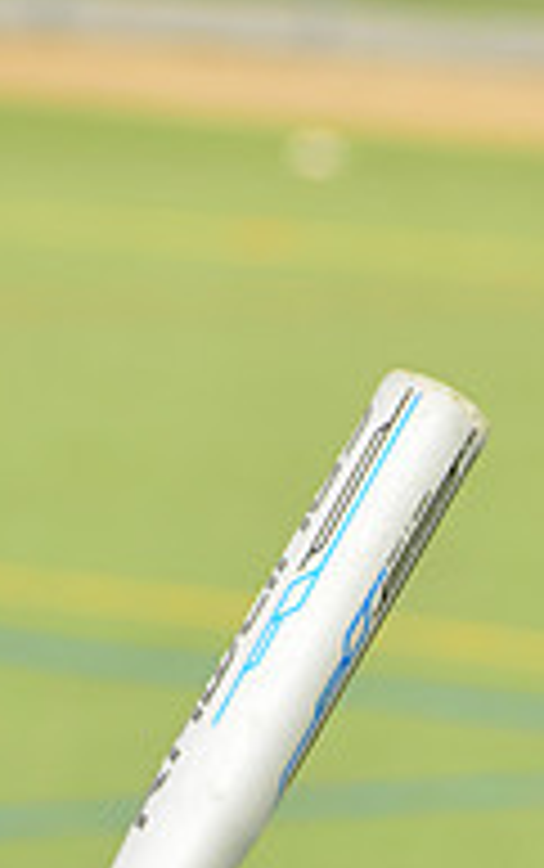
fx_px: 11598
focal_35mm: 490
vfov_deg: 4.3
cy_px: 1241
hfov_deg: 2.7
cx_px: 321
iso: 250
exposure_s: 1/200
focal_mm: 160
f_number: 8
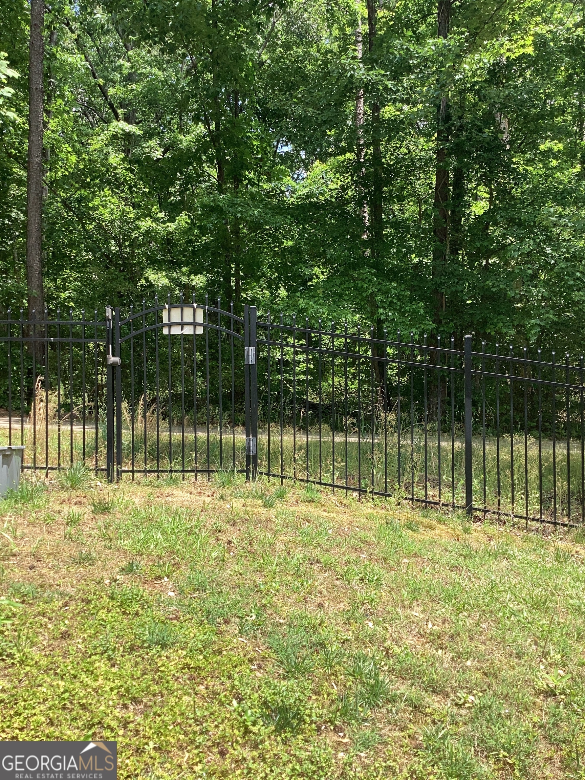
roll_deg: -1.4
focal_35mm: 31
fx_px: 699
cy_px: 390
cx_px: 292
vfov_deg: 58.4
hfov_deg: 45.4
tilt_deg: +0.0
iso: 25
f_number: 2.4
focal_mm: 3.3
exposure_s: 1/365
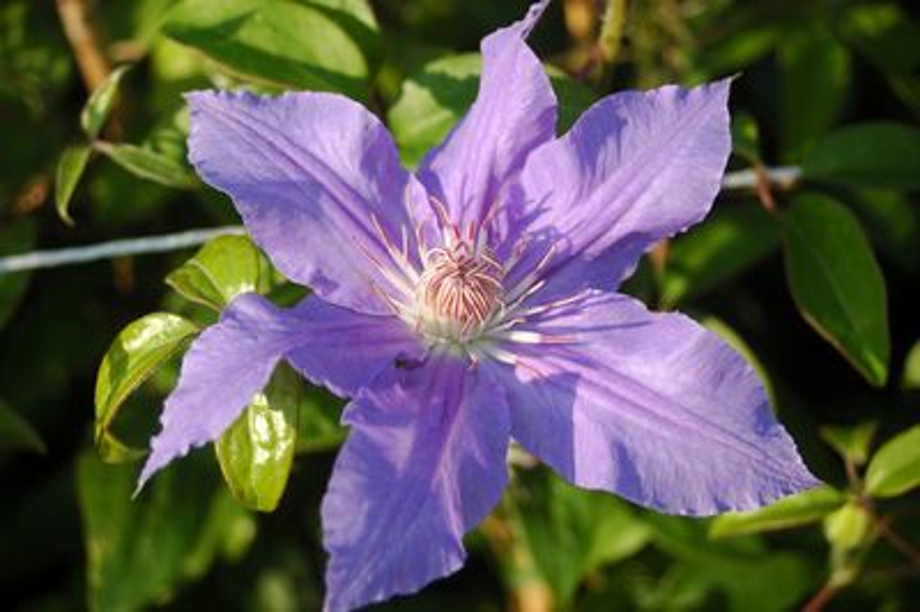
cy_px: 306
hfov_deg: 27.0
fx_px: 1915
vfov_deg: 18.2
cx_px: 460
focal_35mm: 75
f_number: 5.6
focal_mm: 50
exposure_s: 1/500
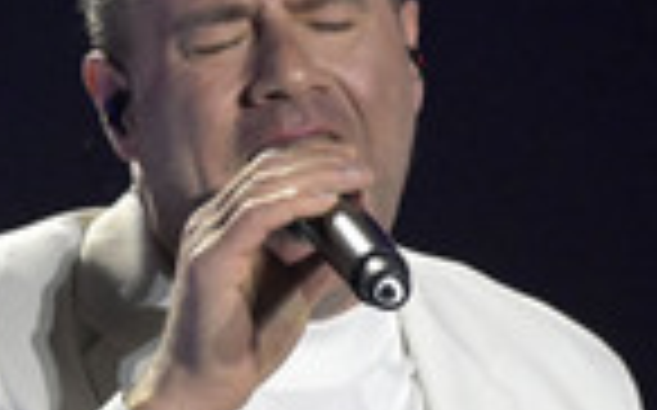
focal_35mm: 1576
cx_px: 232
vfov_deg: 0.8
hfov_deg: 1.3
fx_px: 28197
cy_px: 401
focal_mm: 500
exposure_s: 1/640
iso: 12800
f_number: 5.6
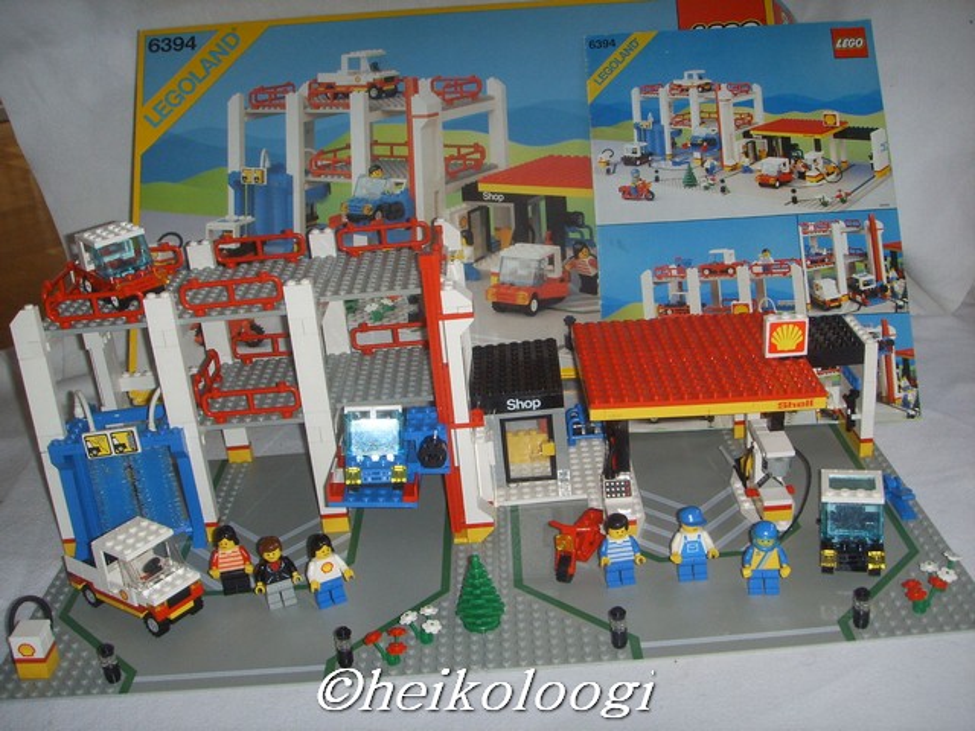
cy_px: 366
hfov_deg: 47.9
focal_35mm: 39
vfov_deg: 36.8
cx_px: 488
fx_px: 1098
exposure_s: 1/45
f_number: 3.5
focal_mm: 6.6
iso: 100
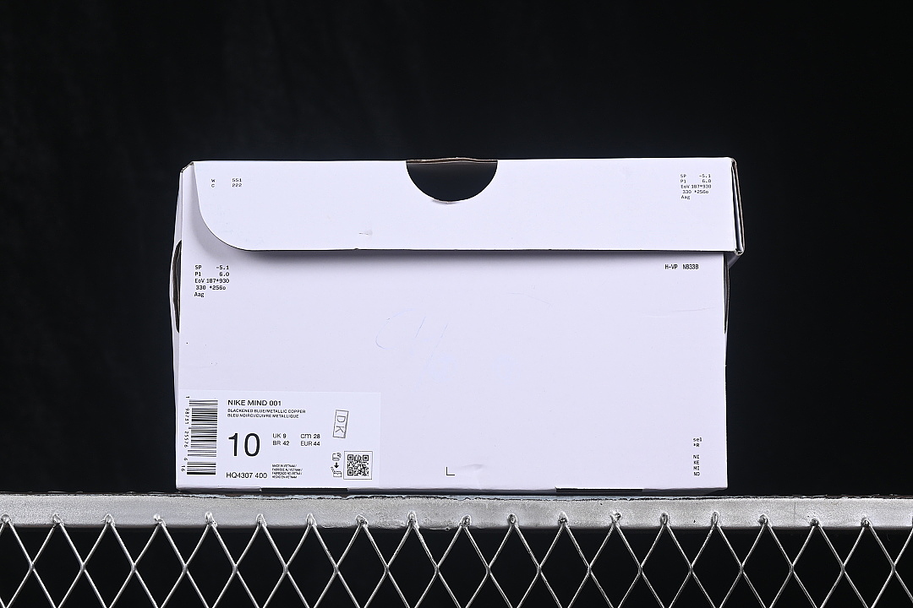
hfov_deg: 27.0
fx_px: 1902
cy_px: 304
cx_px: 456
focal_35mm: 75
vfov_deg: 18.2
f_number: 8
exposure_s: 1/60
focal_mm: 50
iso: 160
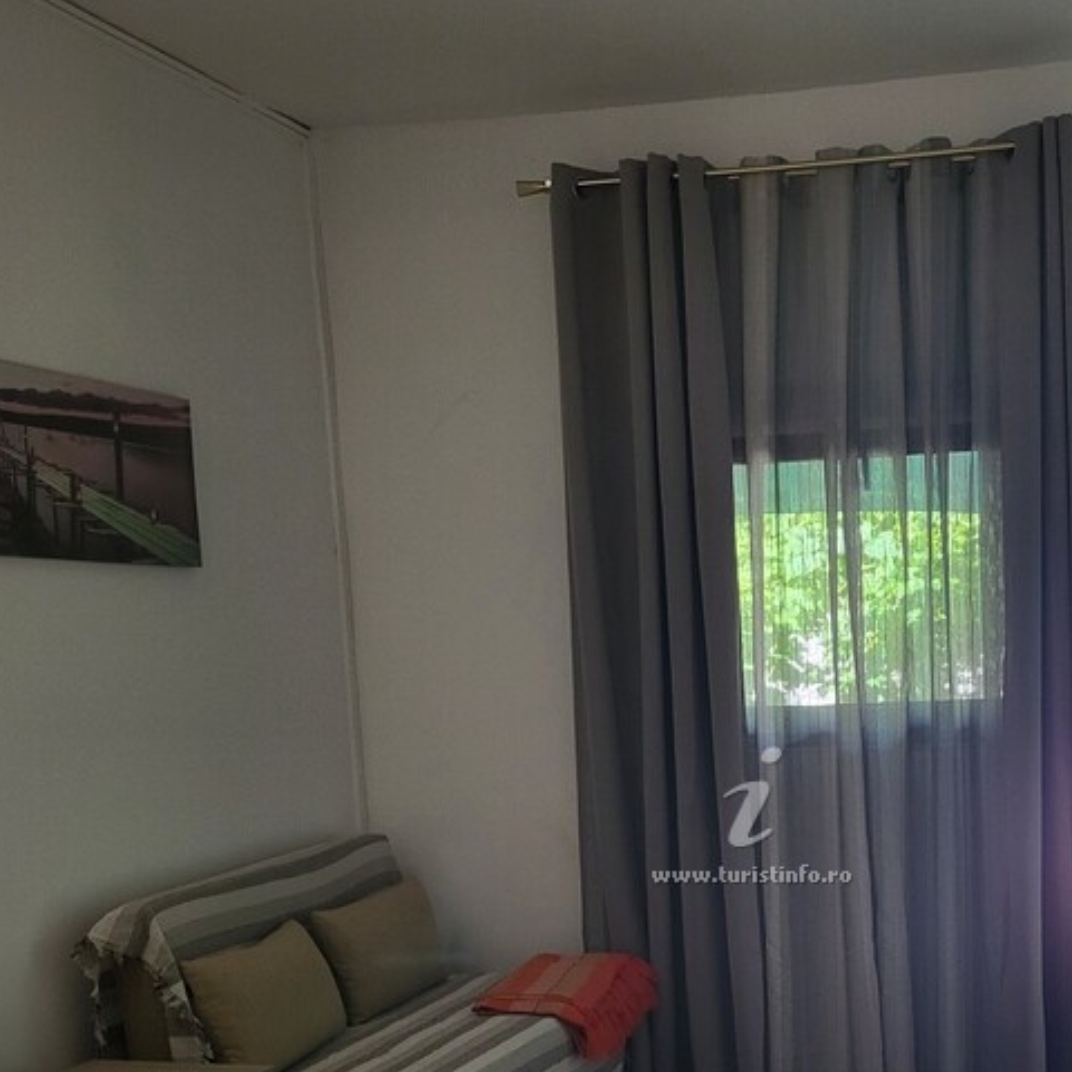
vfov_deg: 33.8
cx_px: 775
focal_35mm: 49
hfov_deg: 34.1
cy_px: 835
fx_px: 1717
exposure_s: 1/100
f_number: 1.8
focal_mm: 5.4
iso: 320
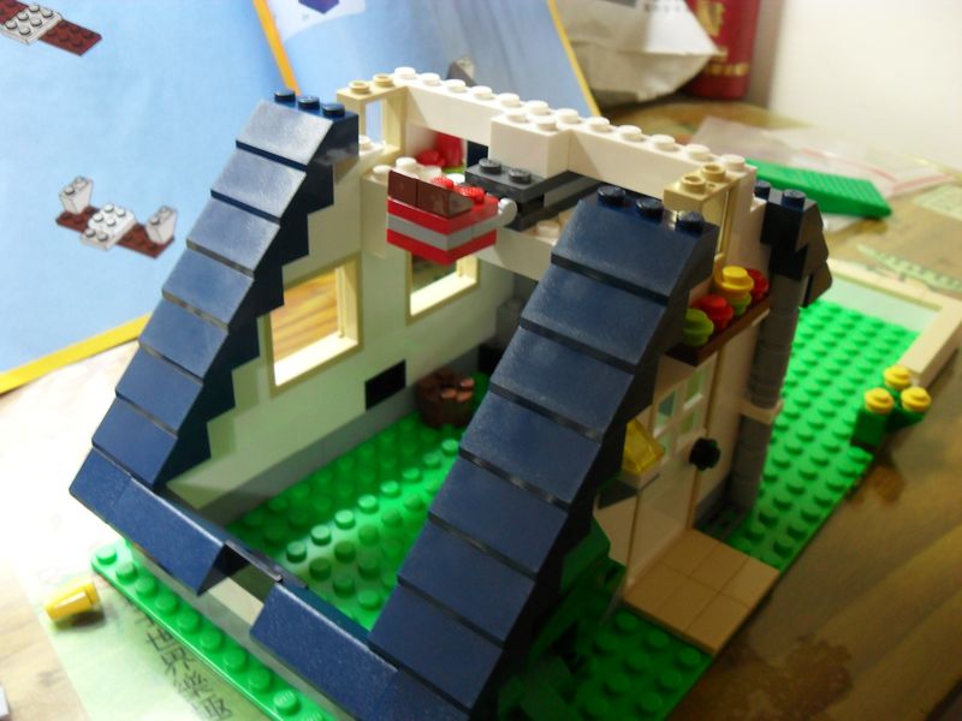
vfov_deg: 40.7
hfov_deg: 52.6
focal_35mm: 35
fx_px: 973
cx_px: 481
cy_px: 360
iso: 200
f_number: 2.8
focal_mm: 6.2
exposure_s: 1/10
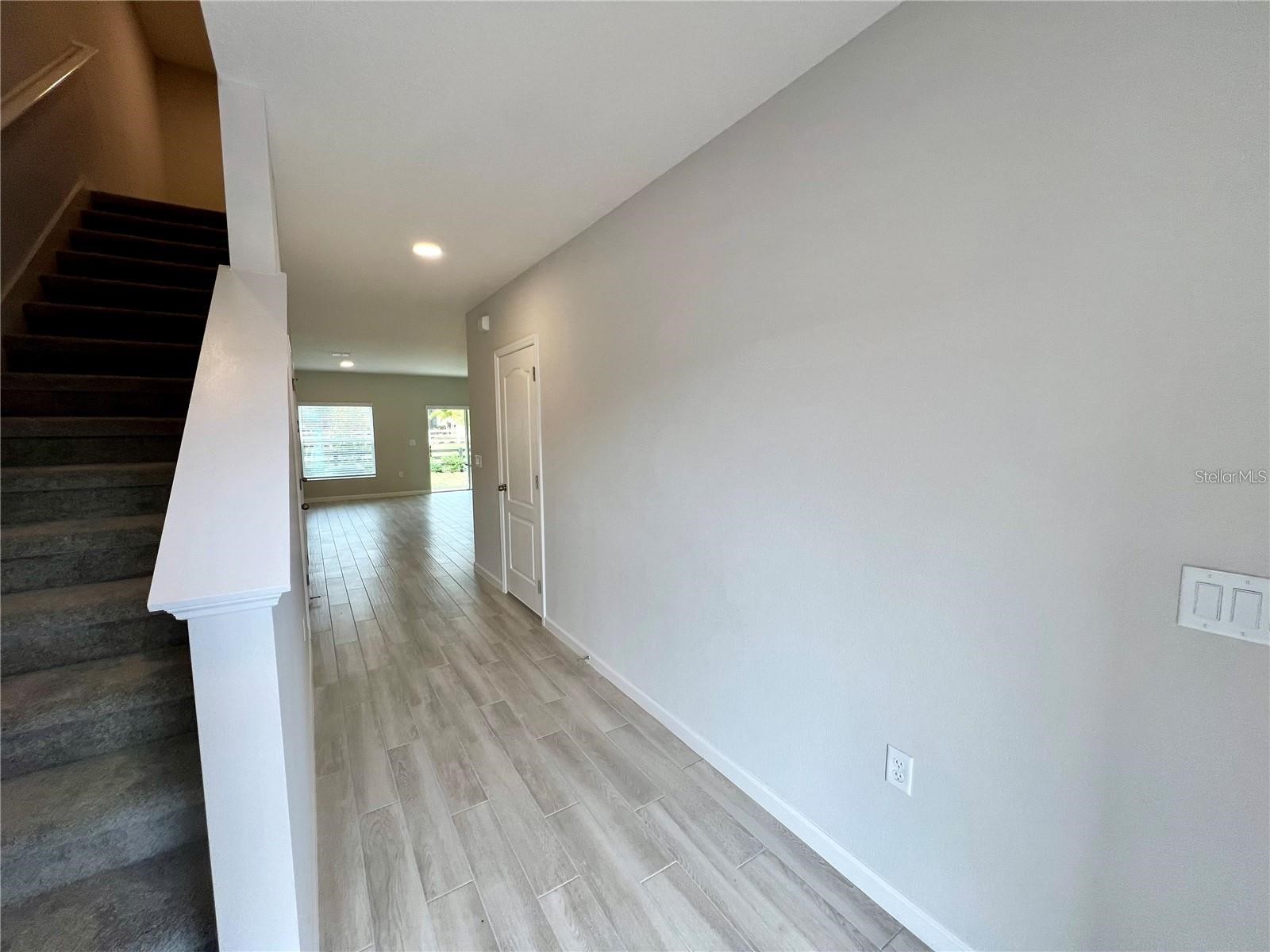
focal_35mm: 13
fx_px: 477
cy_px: 476
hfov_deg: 106.2
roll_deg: +0.6
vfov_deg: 89.9
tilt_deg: -6.2
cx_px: 635
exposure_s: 1/120
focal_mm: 1.57
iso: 64
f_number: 1.8
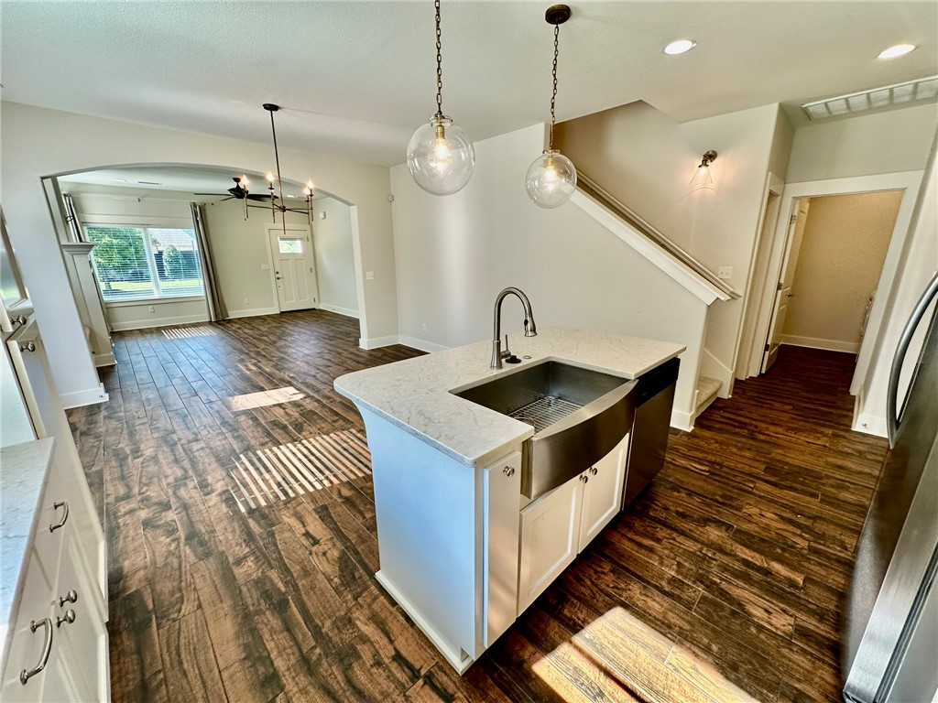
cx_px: 469
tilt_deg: -14.8
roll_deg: +0.2
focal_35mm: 14
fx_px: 379
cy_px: 352
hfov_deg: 102.1
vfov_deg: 85.7
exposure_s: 1/120
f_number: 2.2
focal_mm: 2.22
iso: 80
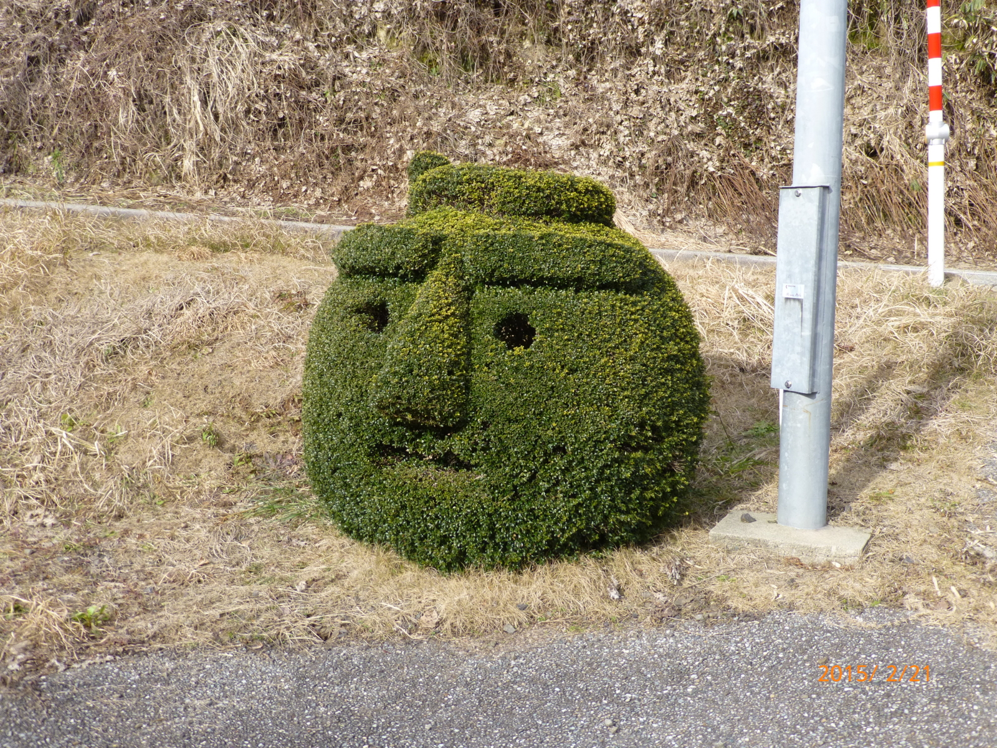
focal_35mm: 34
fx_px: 979
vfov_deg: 41.8
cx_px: 498
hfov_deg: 54.0
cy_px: 374
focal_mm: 6.1
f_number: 3.7
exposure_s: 1/320
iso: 100
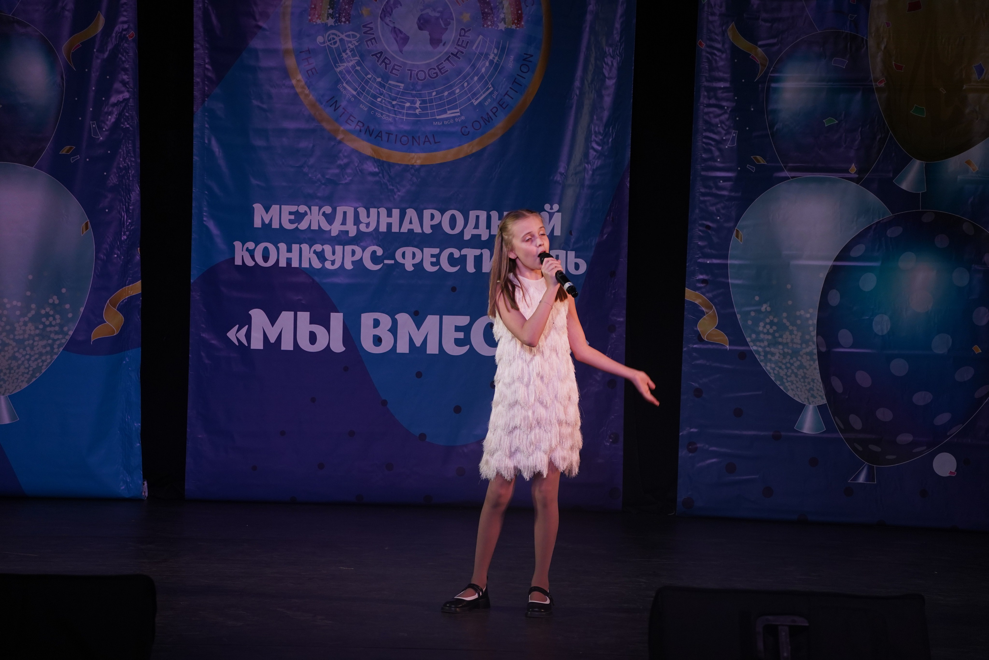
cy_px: 330
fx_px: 3461
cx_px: 494
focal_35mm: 126
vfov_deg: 10.9
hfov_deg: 16.3
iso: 1600
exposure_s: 1/250
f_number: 5.6
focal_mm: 126
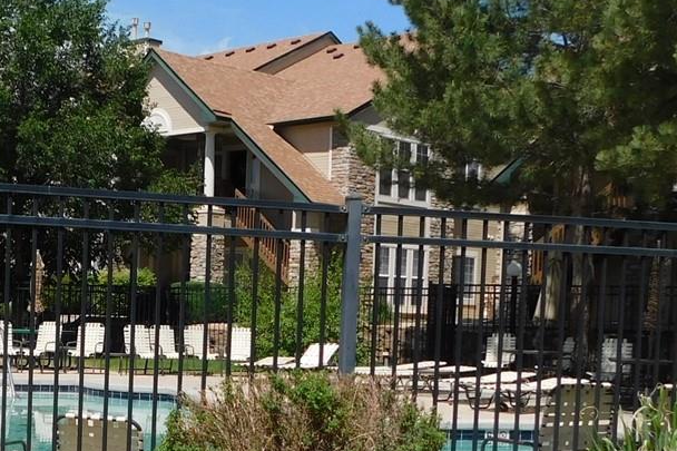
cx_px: 107
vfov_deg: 21.3
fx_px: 1184
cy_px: 347
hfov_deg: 30.9
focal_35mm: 63
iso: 125
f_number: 6
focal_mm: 4
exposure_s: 1/500
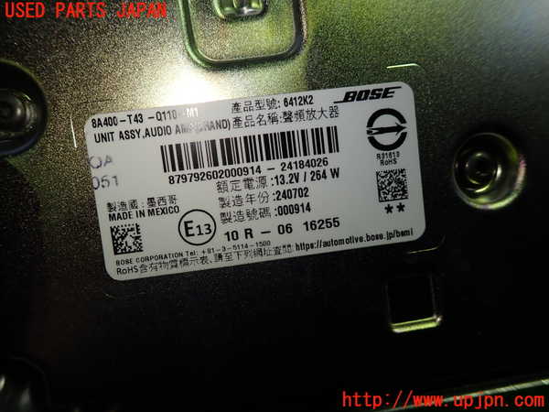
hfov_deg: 69.4
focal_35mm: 25
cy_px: 206
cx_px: 274
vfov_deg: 54.9
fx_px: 396
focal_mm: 4.5
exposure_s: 1/160
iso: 100
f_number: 2.8
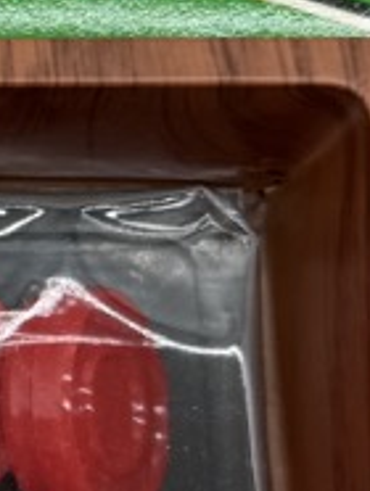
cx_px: -579
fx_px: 2346
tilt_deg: -73.4
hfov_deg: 8.2
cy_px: 129
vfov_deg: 11.9
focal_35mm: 165
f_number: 1.78
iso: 80
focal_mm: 6.76
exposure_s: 1/402
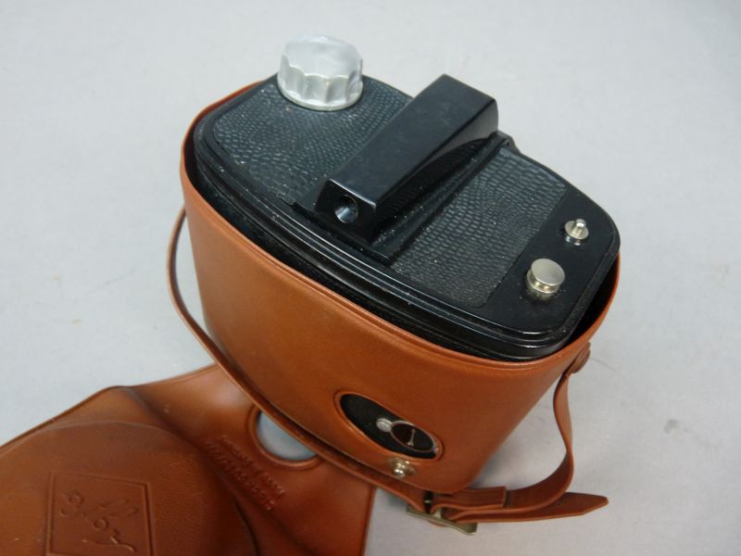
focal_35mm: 27
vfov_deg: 51.4
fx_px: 578
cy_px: 278
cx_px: 370
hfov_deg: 65.3
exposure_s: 1/30
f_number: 2.8
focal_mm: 4.8
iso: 250
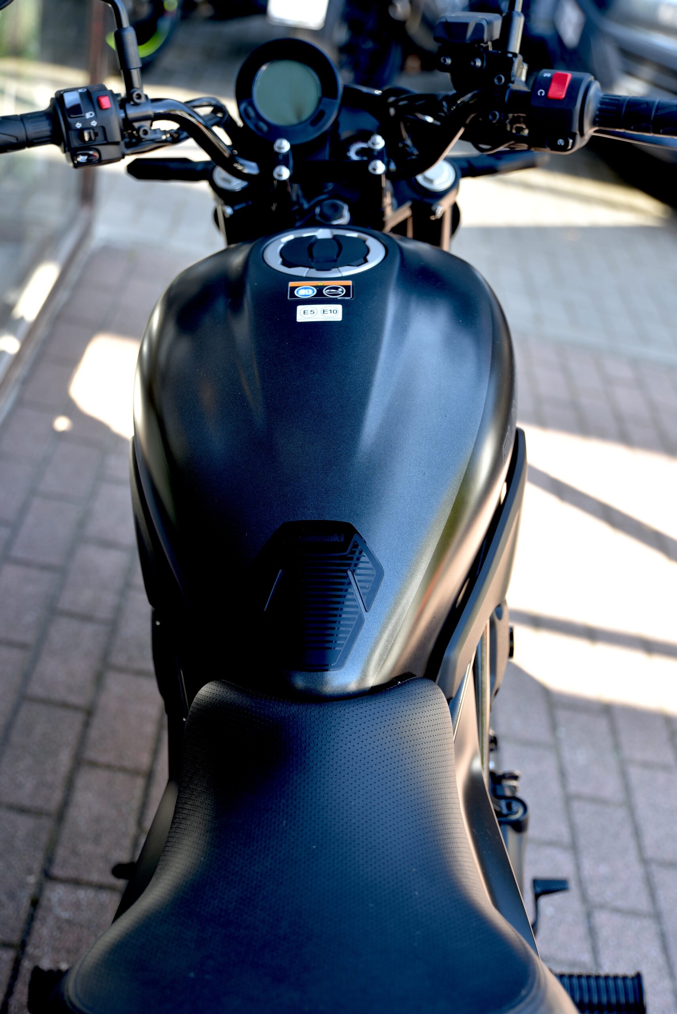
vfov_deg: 41.1
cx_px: 338
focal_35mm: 48
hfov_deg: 28.1
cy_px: 507
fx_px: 1353
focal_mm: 48
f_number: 2.8
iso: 100
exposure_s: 1/60
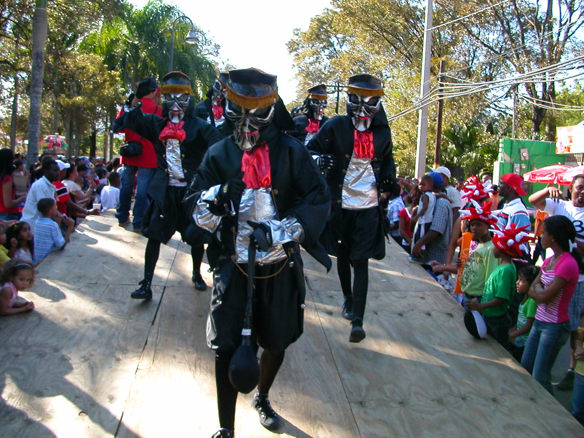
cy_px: 219
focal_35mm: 37
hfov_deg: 50.1
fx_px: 624
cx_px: 292
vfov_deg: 38.7
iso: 100
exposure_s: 1/335
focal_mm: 5.6
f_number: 2.7
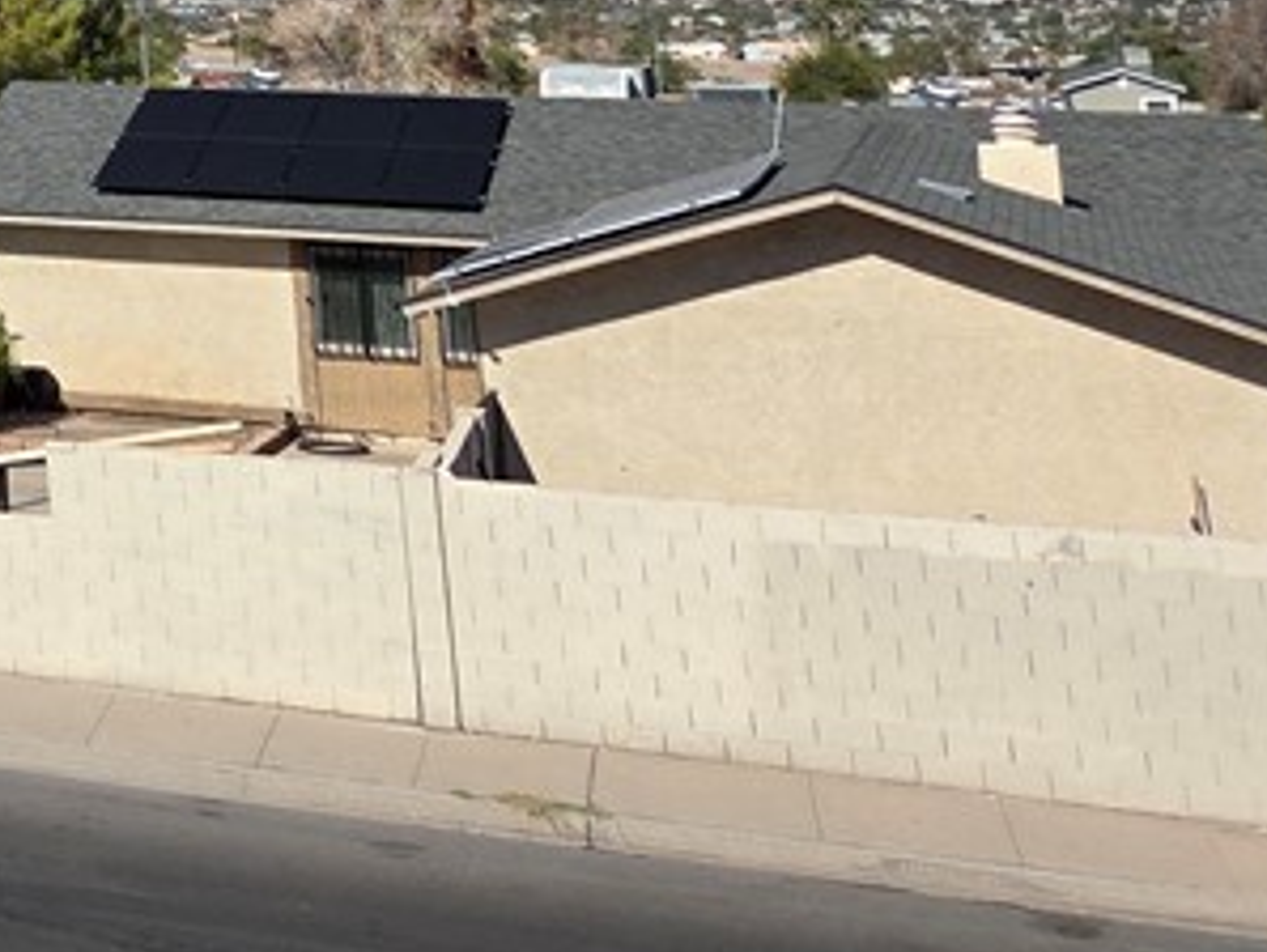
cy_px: -574
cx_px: -774
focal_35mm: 79
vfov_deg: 16.6
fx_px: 2894
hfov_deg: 20.2
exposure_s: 1/7891
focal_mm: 5.4
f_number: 1.8
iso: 80
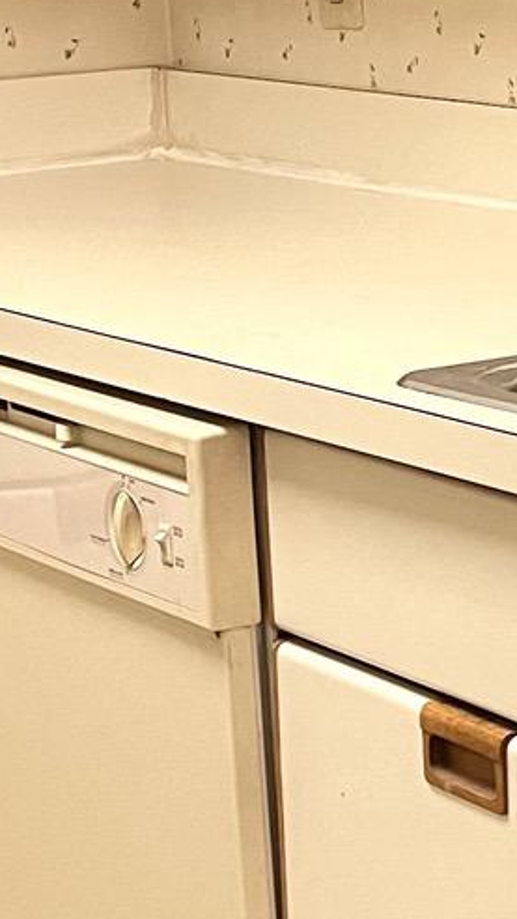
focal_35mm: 118
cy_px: 364
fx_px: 2874
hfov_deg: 9.9
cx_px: 847
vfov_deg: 18.1
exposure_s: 1/60
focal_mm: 5.1
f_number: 1.6
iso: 320
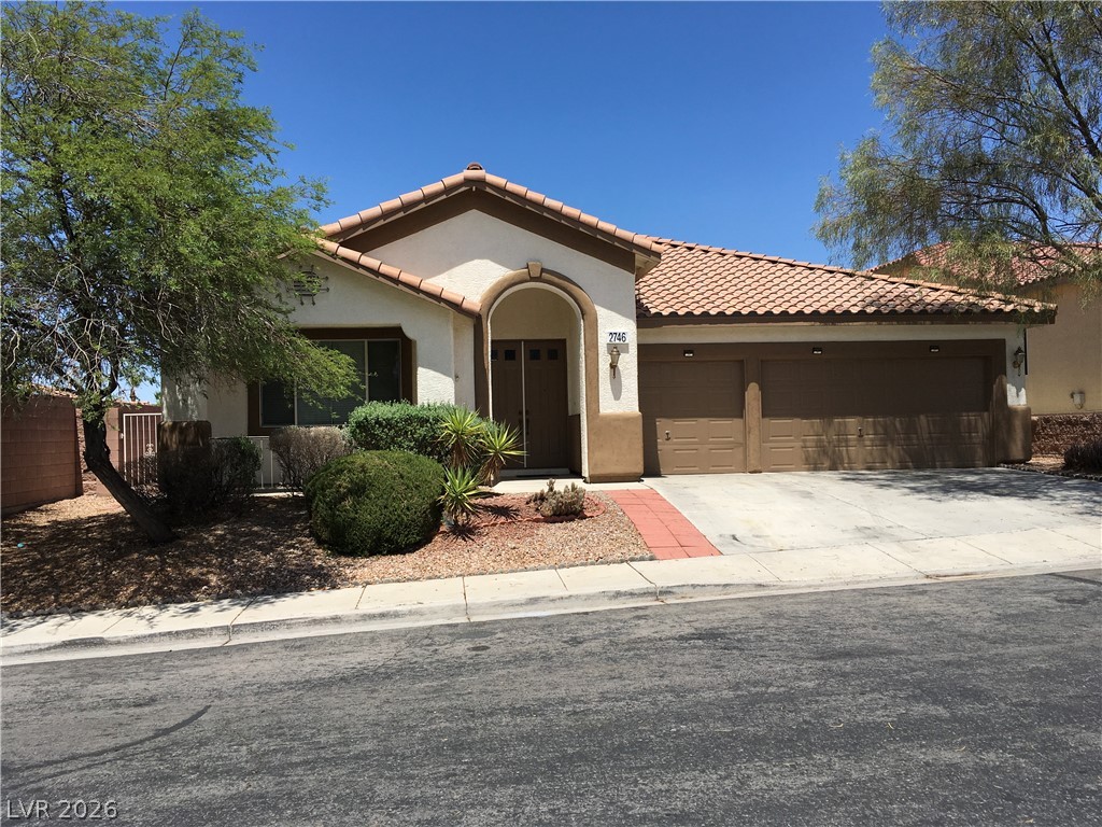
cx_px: 551
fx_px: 923
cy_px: 414
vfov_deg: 48.2
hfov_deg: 61.7
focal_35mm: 29
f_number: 2.2
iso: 25
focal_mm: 4.15
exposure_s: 1/2404
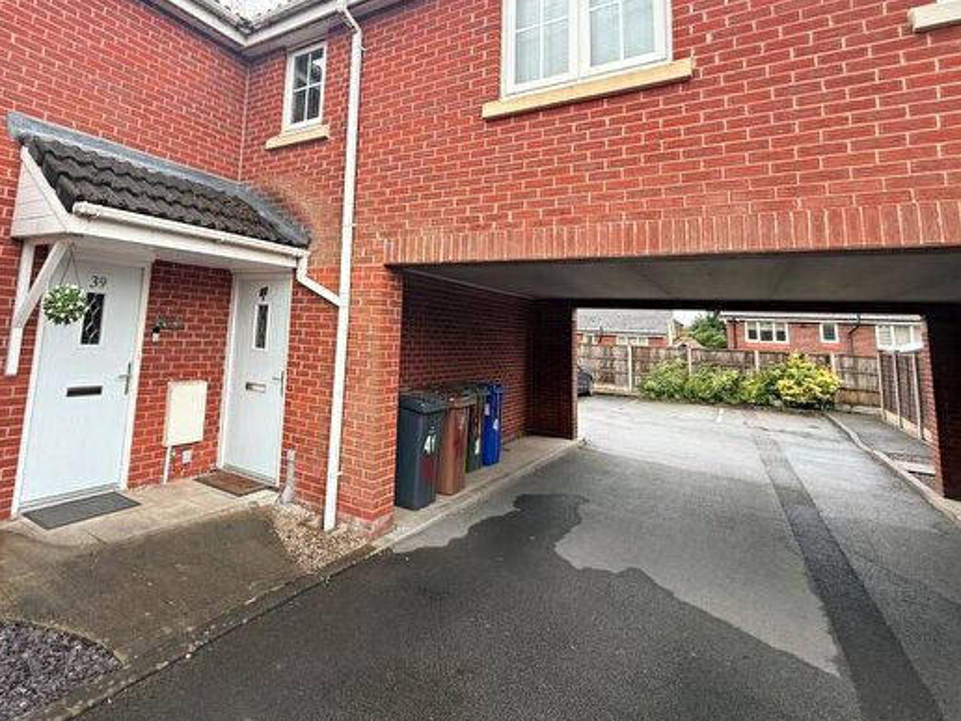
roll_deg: -3.0
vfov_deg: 67.1
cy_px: 251
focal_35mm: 19
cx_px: 365
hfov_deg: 83.2
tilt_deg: +6.9
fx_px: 527
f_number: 2.2
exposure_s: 1/331
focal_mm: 2.22
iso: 50
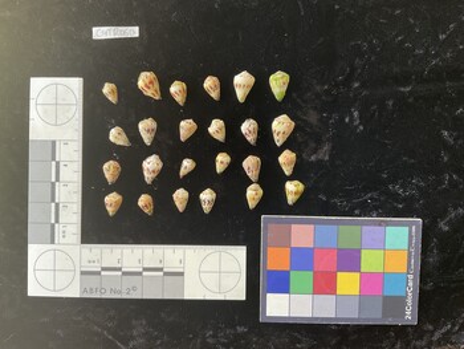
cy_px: 174
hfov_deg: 61.6
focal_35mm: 29
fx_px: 389
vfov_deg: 48.3
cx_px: 232
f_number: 1.8
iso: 50
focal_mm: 3
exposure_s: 1/60
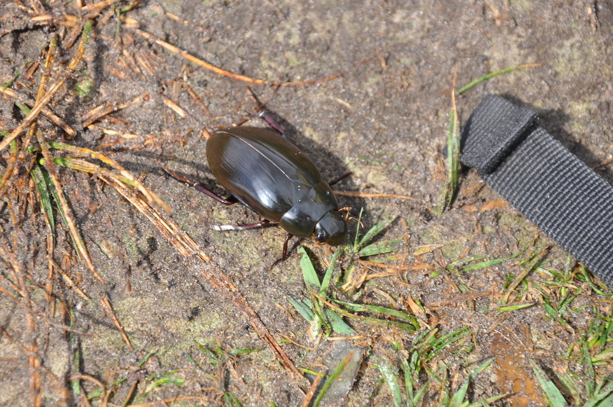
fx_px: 2679
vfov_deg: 8.7
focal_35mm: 158
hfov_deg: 13.1
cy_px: 204
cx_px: 306
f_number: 9
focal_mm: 105
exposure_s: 1/320
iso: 250
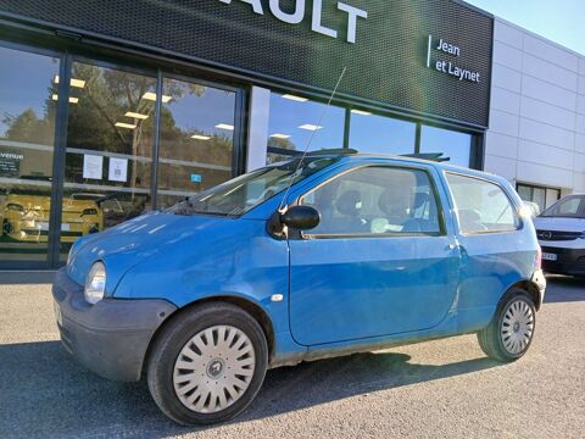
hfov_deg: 67.3
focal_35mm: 26
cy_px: 220
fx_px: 439
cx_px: 292
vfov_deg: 53.1
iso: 25
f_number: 1.8
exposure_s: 1/100
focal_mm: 3.98
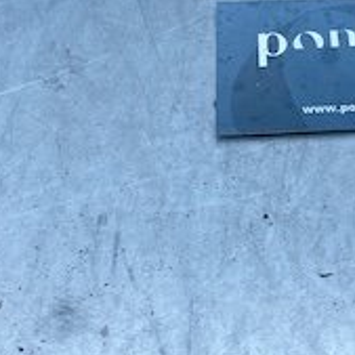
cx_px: 323
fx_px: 1009
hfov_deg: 19.6
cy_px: -292
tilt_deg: -32.9
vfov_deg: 16.5
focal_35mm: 87
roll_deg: -2.5
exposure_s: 1/600
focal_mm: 4.25
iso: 32
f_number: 1.8
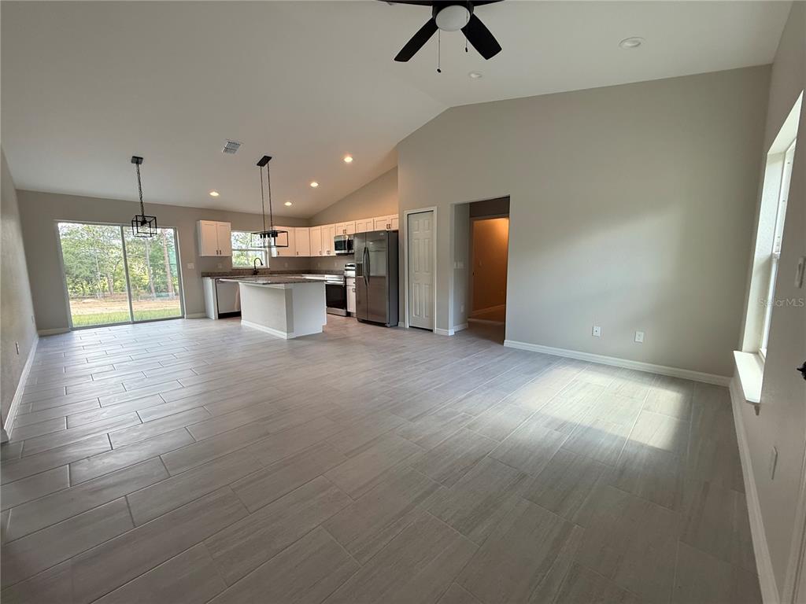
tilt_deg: -6.8
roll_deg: +0.6
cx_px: 403
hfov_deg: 102.1
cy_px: 302
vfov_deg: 85.7
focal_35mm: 14
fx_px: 326
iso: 160
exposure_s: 1/120
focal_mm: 2.22
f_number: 2.2
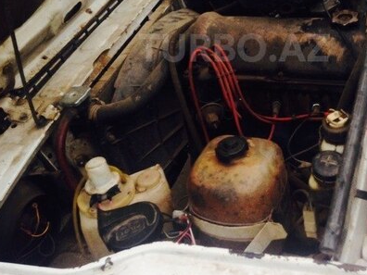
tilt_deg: -29.3
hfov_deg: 34.7
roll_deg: +13.3
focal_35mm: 55
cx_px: 234
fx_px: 583
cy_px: 48
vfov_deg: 26.0
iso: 50
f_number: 2.4
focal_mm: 4.12
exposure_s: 1/40
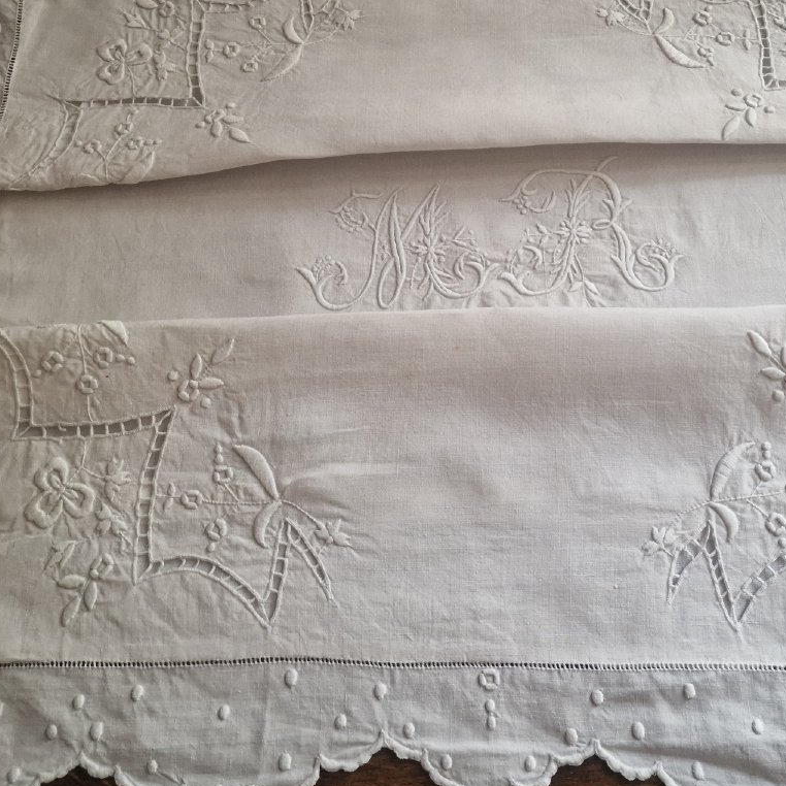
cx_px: 479
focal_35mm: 32
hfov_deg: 50.7
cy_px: 331
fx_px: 822
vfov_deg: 50.9
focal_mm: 6.4
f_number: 1.8
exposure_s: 1/100
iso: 80
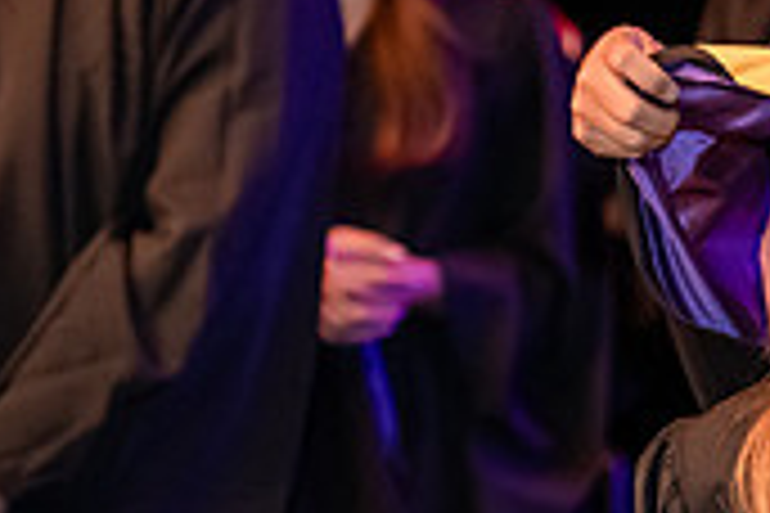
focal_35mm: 333
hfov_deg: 6.1
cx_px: 1045
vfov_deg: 4.1
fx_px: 7122
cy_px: 380
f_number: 3.2
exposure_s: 1/200
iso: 3200
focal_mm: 98
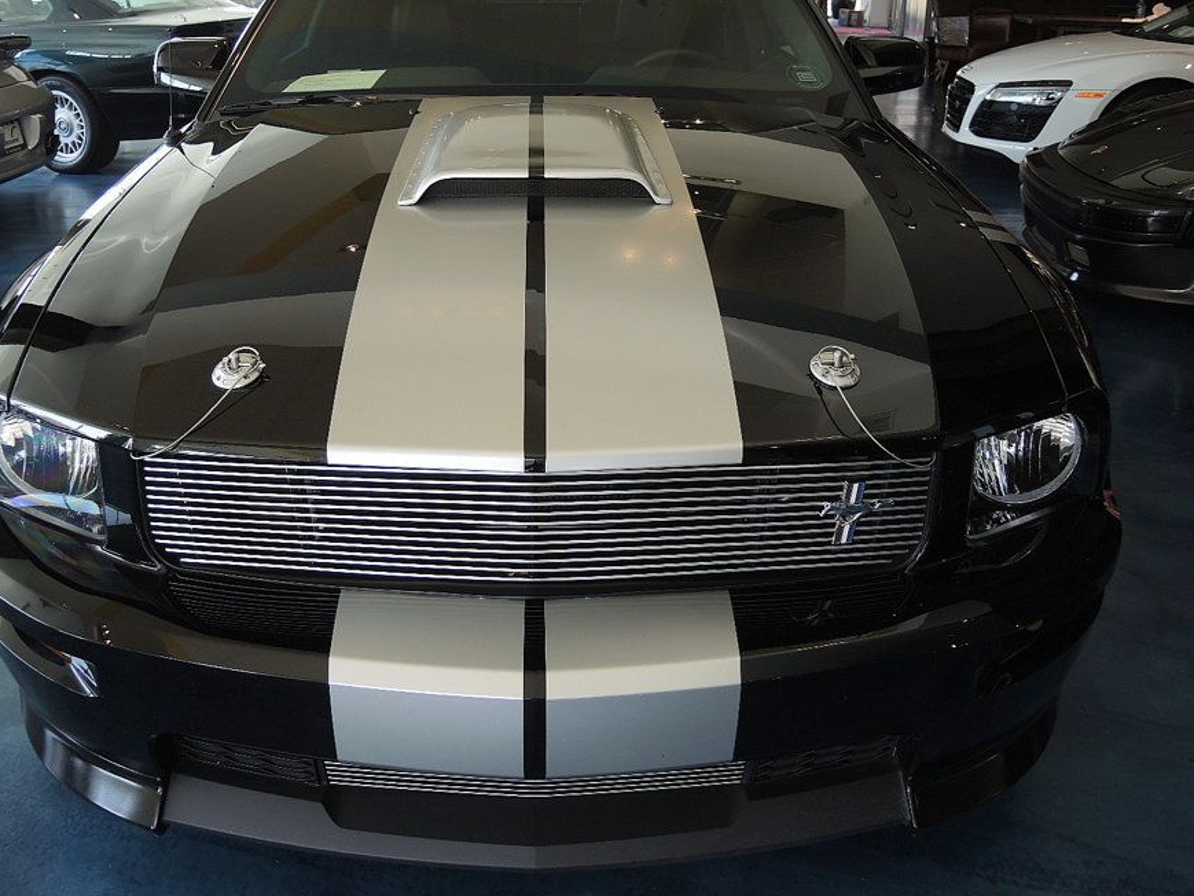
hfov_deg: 55.2
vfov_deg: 42.9
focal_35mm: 33
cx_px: 530
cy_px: 408
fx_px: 1138
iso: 80
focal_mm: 6
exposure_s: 1/160
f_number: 2
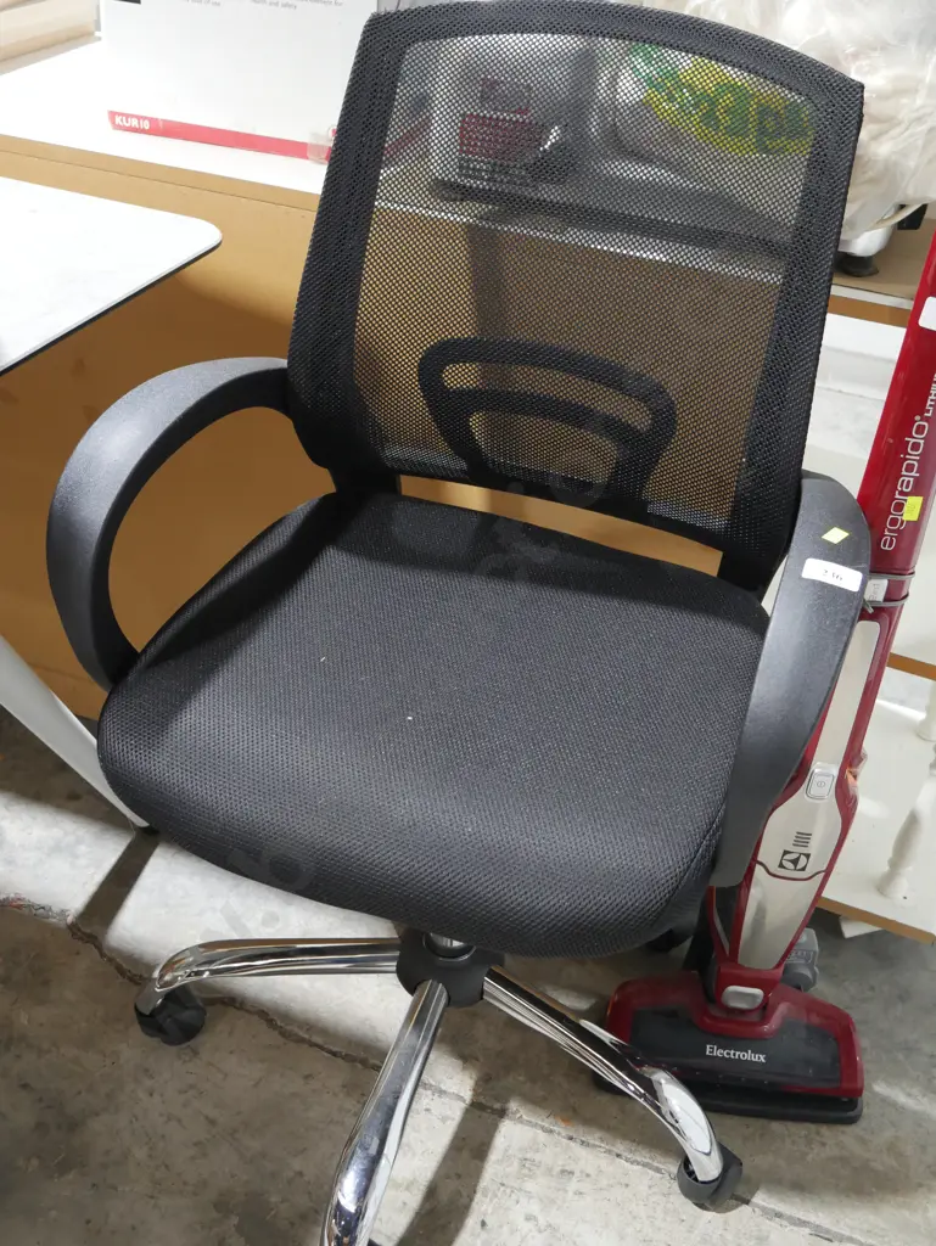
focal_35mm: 40
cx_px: 468
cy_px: 623
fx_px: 1441
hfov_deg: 36.0
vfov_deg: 46.8
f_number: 4.4
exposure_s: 1/60
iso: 1250
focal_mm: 20
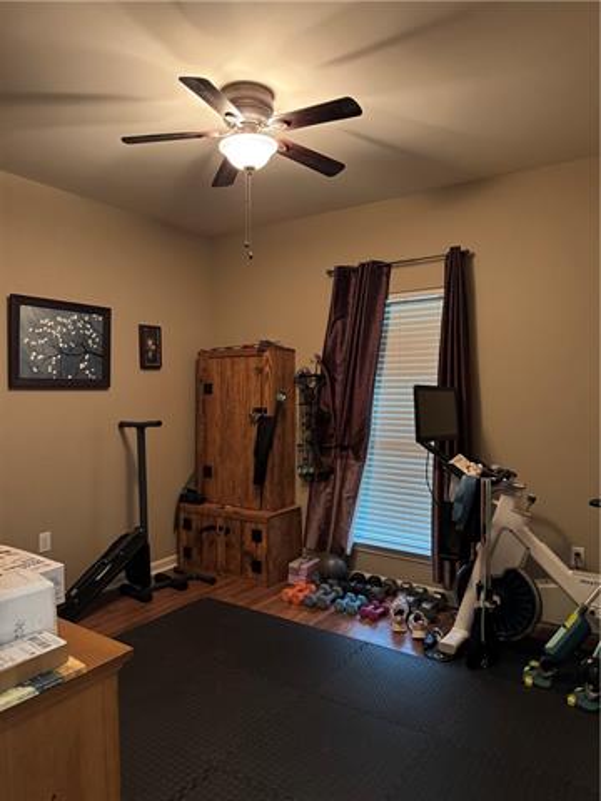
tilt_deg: -0.2
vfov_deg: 71.6
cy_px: 400
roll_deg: +1.6
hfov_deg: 56.8
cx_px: 300
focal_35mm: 24
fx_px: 556
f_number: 1.78
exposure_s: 1/30
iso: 800
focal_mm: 6.76
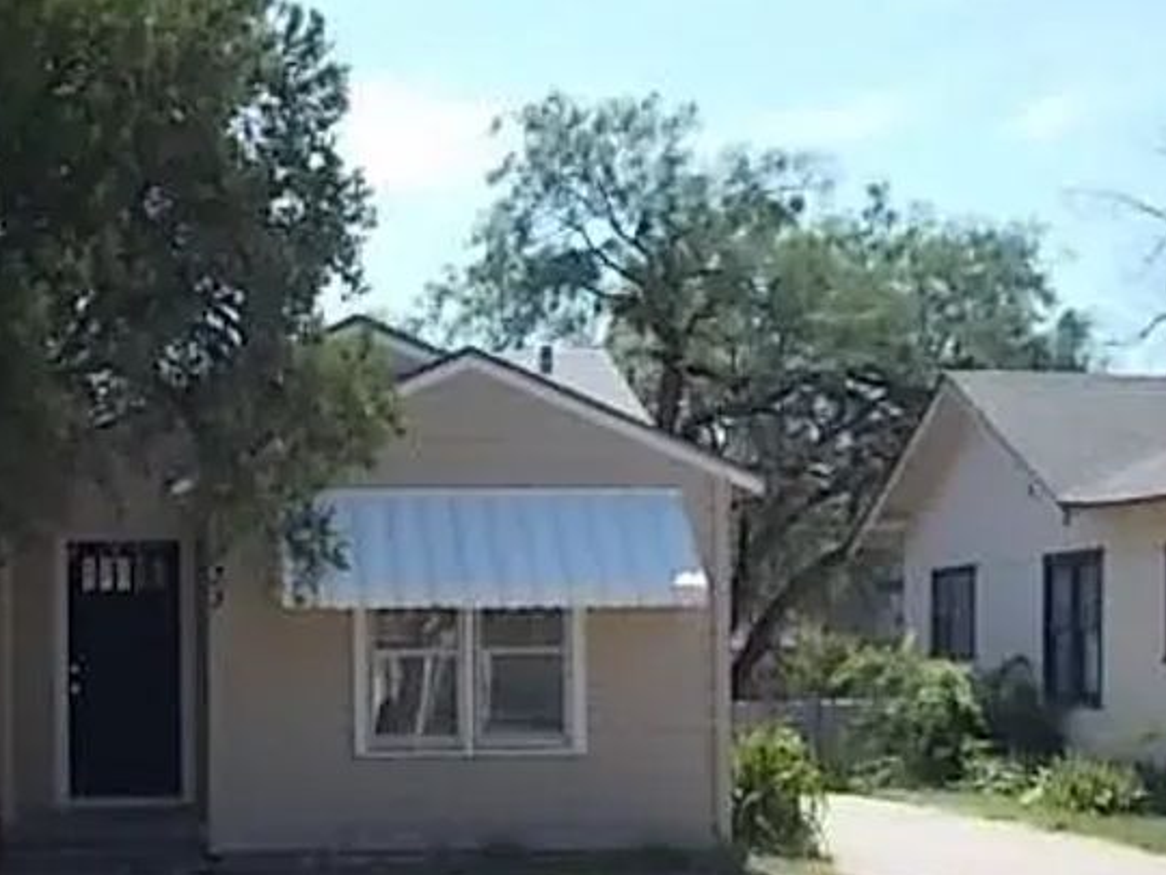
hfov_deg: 25.8
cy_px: 704
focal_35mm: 74
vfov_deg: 19.7
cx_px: 199
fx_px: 2493
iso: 80
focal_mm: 6.9
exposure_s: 1/80
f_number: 9.8
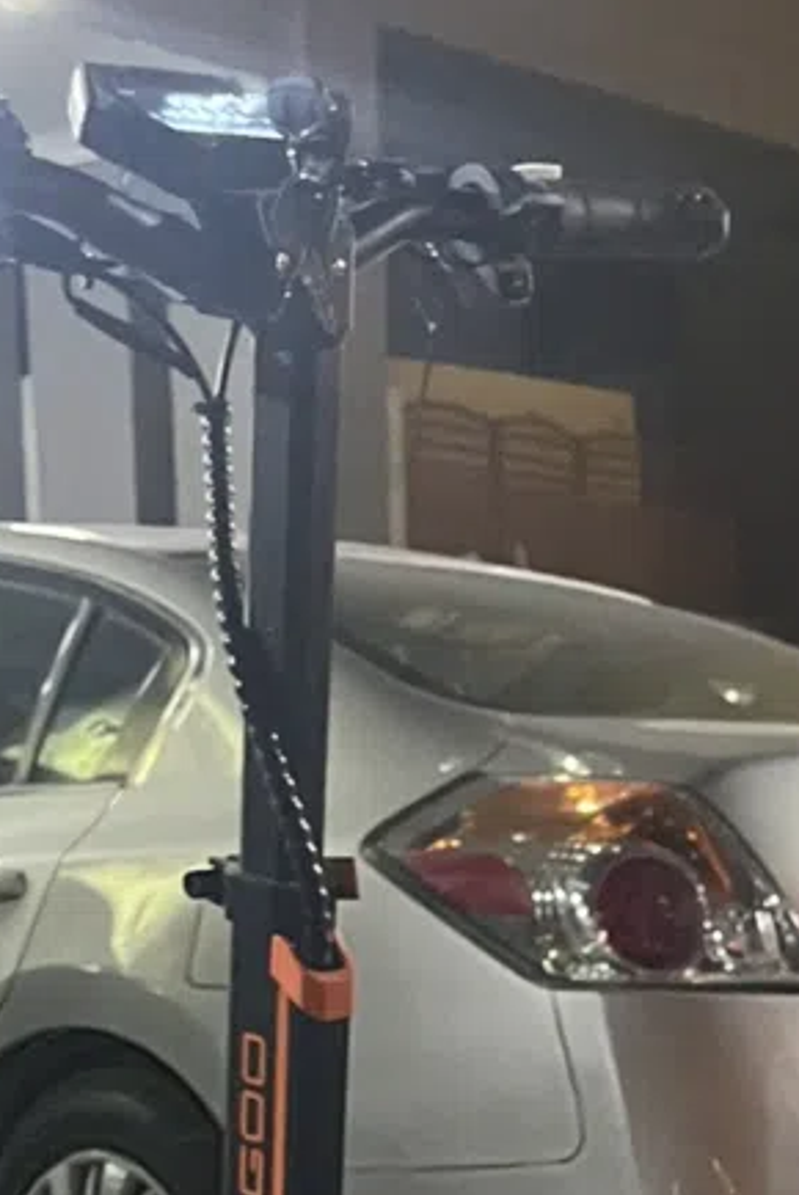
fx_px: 2825
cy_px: 1560
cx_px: 785
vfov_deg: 21.6
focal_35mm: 85
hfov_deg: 15.8
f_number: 1.6
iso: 800
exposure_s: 1/25
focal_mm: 5.1
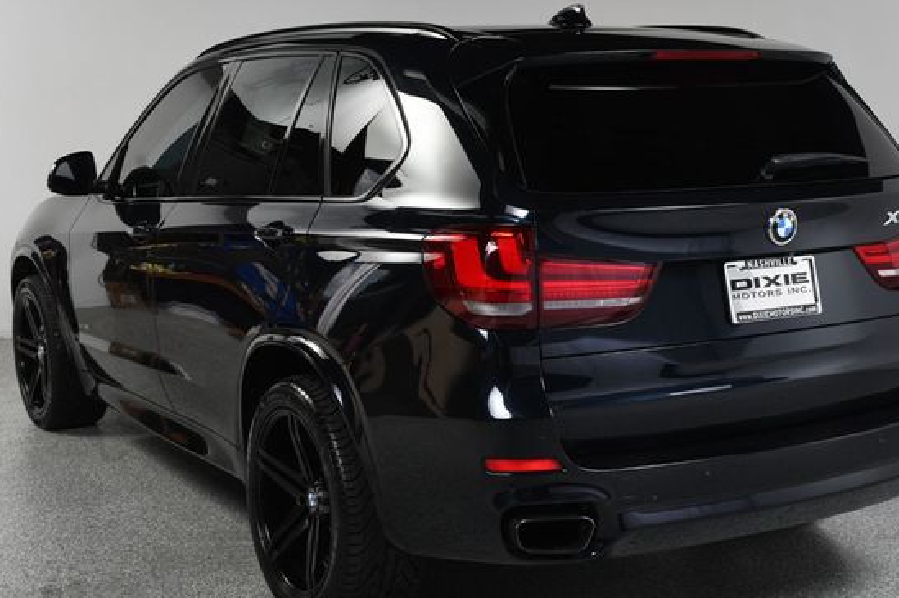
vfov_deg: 24.1
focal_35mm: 56
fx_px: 1397
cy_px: 318
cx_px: 499
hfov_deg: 35.6
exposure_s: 1/160
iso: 100
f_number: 10
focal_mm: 32
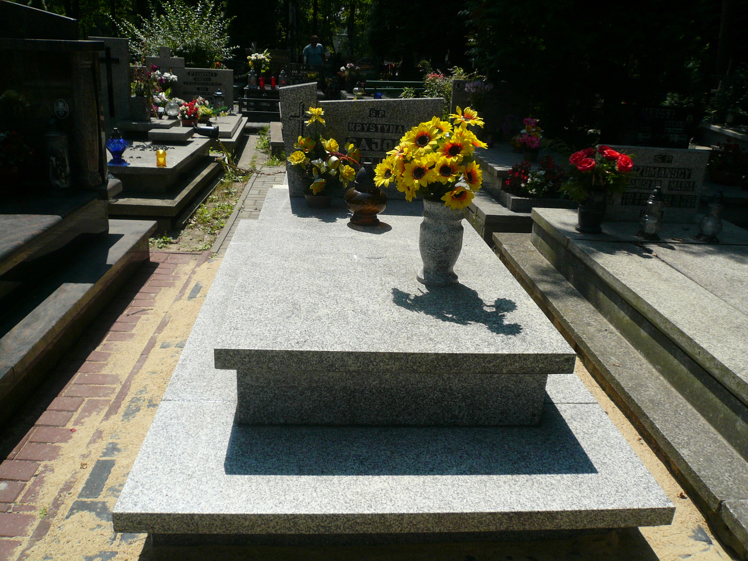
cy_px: 280
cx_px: 374
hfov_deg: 63.4
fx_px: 605
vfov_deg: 49.7
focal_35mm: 28
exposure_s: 1/250
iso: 100
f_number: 8
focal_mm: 4.6
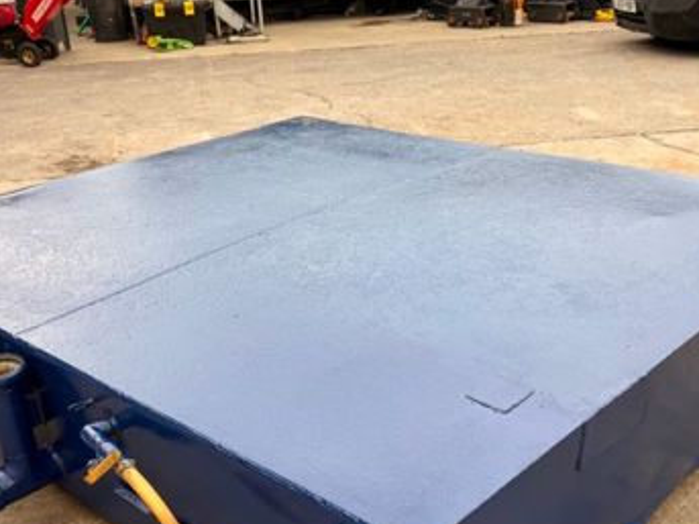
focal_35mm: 42
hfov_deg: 44.8
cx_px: 348
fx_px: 848
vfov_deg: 33.6
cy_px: 394
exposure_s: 1/580
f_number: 1.78
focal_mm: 6.76
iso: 80
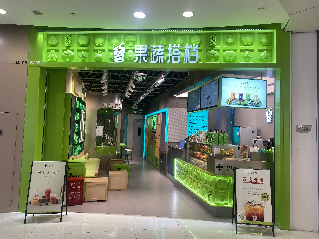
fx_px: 240
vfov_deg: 53.1
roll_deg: -1.4
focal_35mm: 26
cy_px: 120
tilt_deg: +1.5
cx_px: 160
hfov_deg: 67.3
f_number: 1.8
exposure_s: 1/100
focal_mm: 4.25
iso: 50
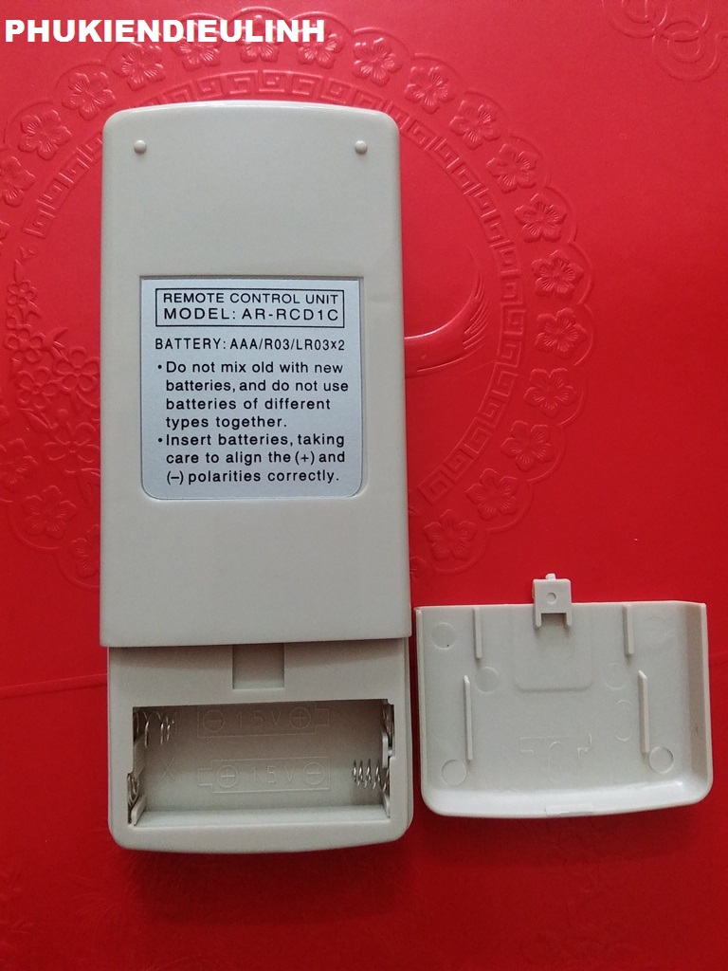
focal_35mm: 27
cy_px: 486
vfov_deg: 65.3
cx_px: 364
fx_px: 757
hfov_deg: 51.4
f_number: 1.9
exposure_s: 1/17
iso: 400
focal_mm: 3.7
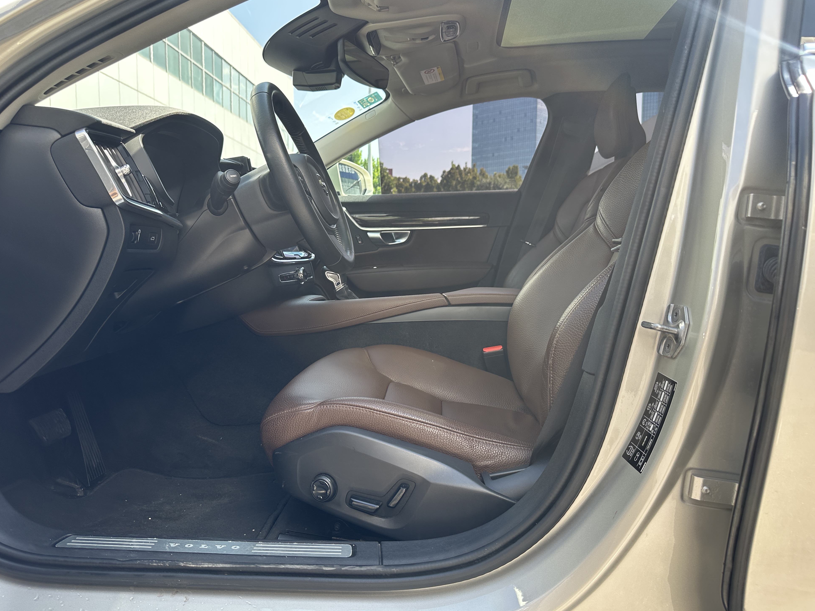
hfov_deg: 69.4
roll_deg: -0.8
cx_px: 402
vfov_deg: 54.9
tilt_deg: -5.3
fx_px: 589
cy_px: 296
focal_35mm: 25
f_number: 1.78
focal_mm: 6.86
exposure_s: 1/414
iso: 80
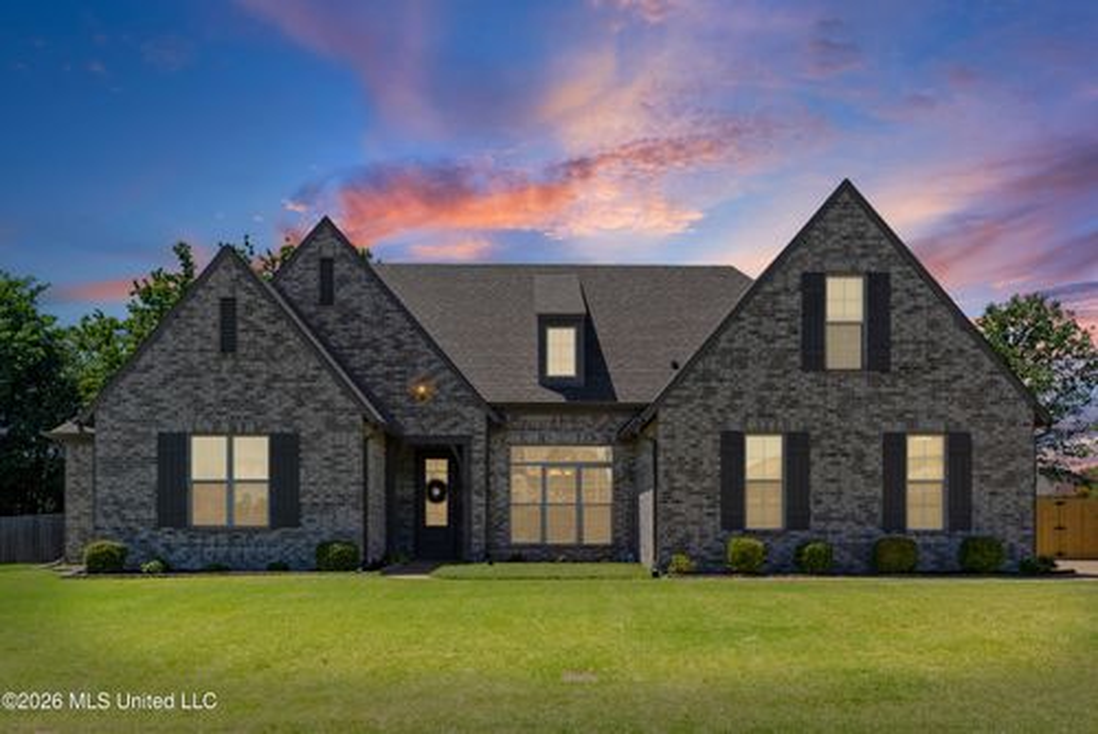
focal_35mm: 31
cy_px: 367
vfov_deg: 42.4
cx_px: 549
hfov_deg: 60.3
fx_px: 946
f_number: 9
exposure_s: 1/500
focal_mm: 31
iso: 800
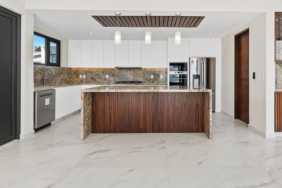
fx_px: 149
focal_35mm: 19
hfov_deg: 86.4
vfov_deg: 64.1
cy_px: 78
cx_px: 161
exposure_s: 1/13
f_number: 8
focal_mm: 10
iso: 160
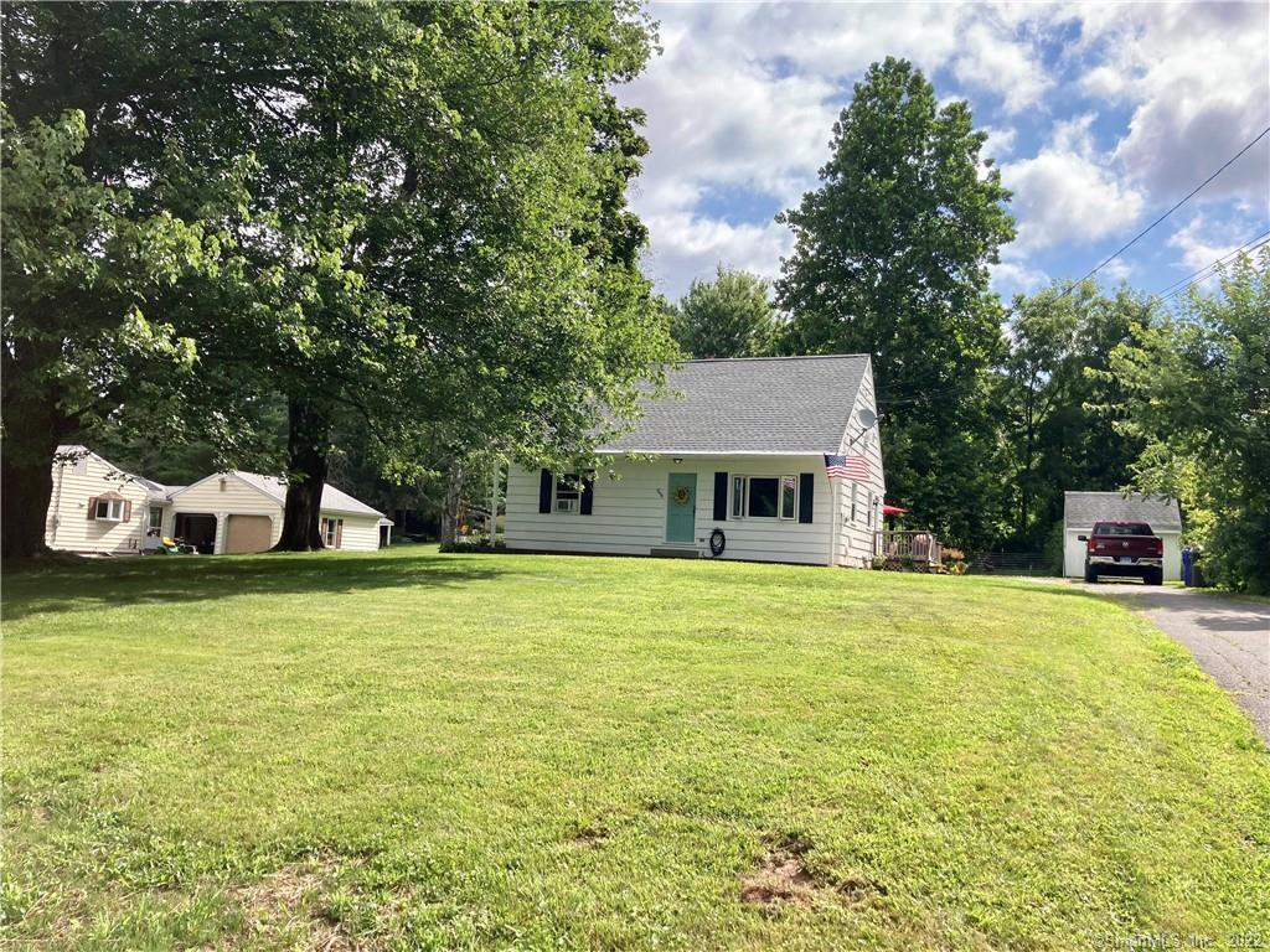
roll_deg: -3.3
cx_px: 635
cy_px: 476
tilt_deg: +6.6
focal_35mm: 28
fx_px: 1027
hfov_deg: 63.4
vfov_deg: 49.7
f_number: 1.8
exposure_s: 1/1656
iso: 20
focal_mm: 3.99
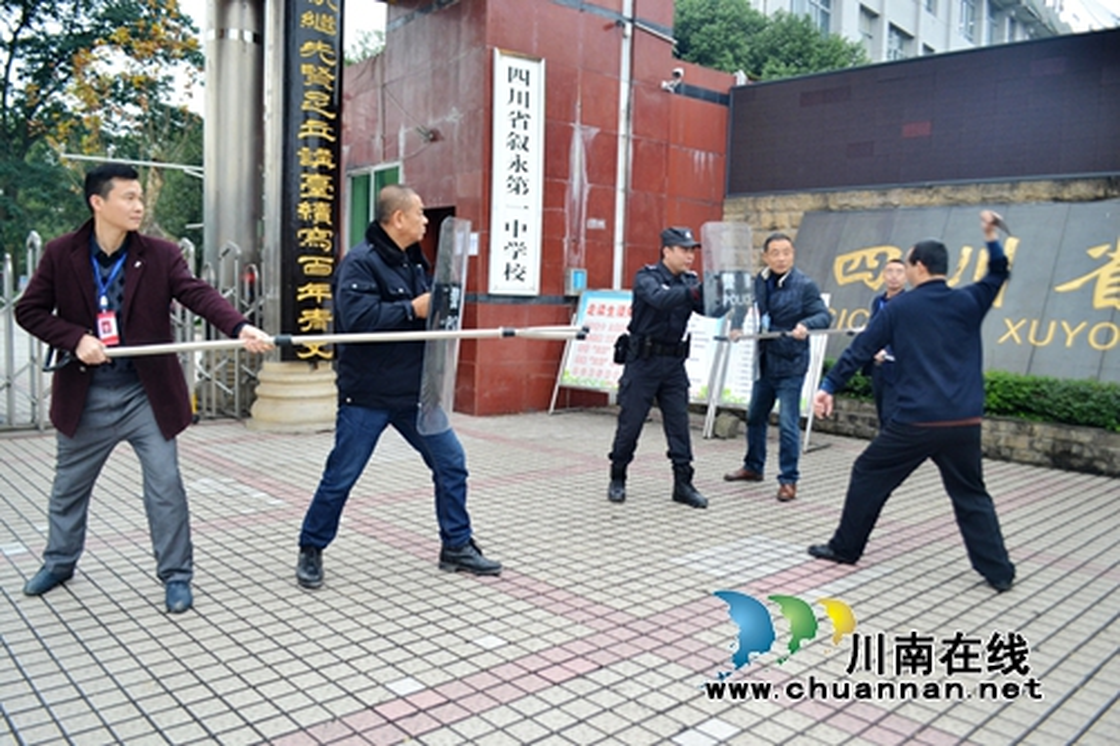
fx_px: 840
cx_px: 560
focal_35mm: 27
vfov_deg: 47.9
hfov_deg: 67.4
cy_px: 373
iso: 400
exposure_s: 1/60
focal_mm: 18
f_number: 4
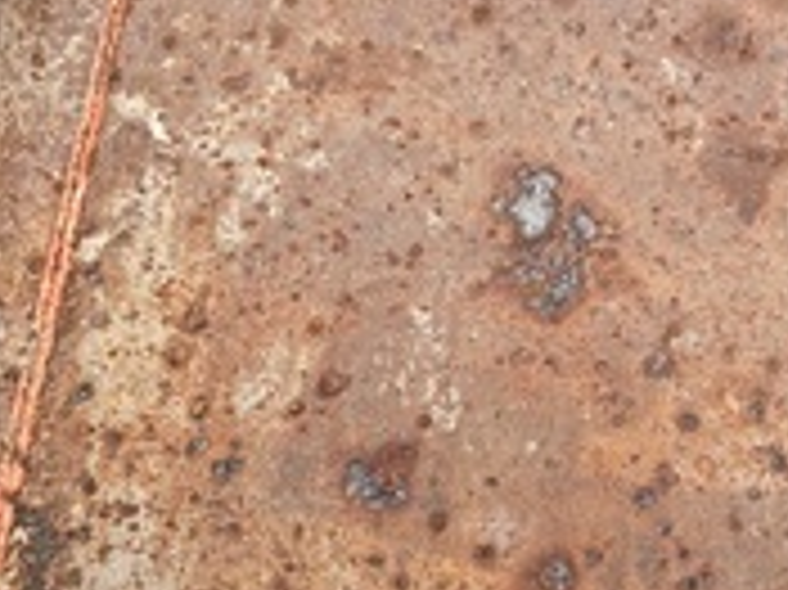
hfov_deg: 16.4
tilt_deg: -47.7
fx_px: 2707
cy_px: 27
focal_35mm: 119
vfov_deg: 12.3
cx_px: 684
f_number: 1.8
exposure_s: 1/1927
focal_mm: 4.25
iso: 32
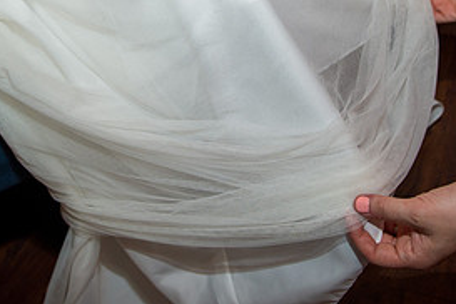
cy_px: 40
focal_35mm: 51
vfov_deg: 25.8
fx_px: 646
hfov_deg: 38.9
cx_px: 225
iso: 400
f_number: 4.8
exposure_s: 1/125
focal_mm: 24
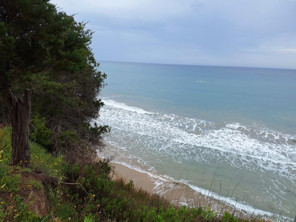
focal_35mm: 23
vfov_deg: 58.9
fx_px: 197
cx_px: 148
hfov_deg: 73.9
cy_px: 111
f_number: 1.8
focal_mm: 5.54
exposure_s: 1/1217
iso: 40
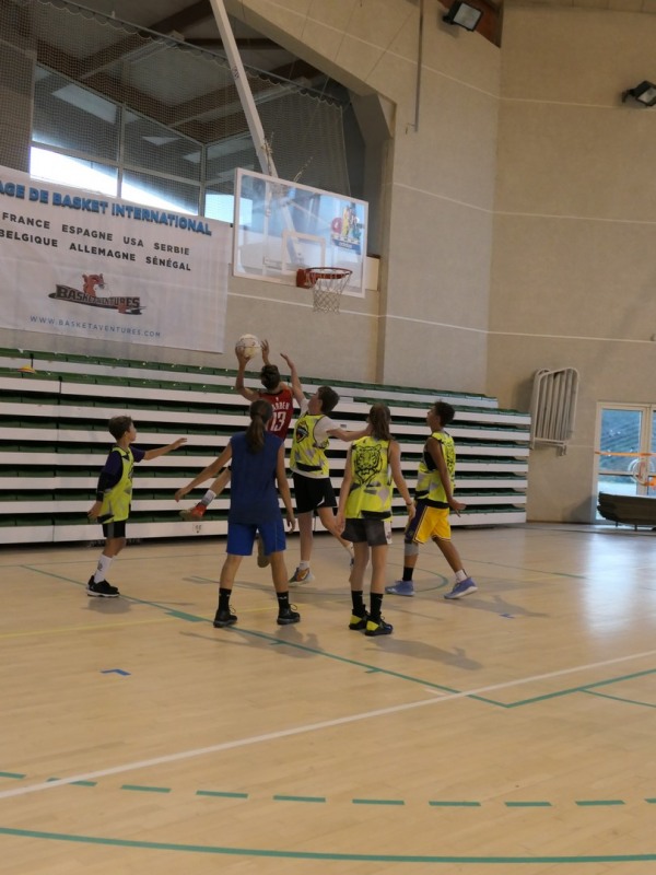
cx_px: 328
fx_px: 985
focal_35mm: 39
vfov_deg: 47.9
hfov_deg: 36.8
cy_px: 438
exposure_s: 1/500
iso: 1600
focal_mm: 13.3
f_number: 2.8
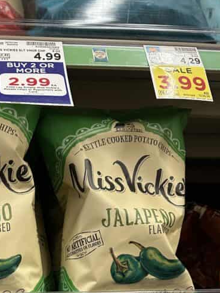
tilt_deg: -1.3
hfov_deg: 28.1
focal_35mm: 50
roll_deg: +1.3
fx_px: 424
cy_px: 290
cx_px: 25
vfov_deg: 34.8
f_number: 1.78
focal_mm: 6.86
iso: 250
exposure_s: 1/81
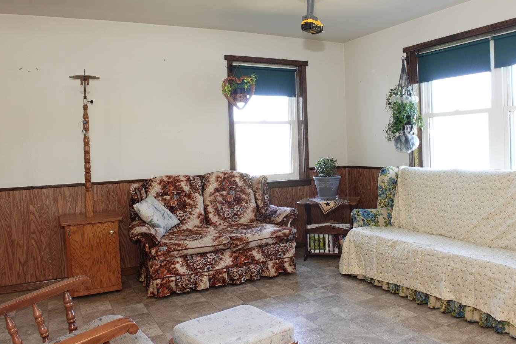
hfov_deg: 53.0
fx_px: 516
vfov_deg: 36.8
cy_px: 152
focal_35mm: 36
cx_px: 289
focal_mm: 9.4
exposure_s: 1/30
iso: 125
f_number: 1.8
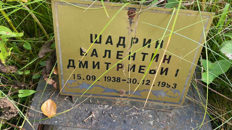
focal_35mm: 29
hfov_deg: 66.1
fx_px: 178
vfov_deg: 40.2
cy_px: 66
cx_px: 116
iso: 40
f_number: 1.8
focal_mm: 4.25
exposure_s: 1/122
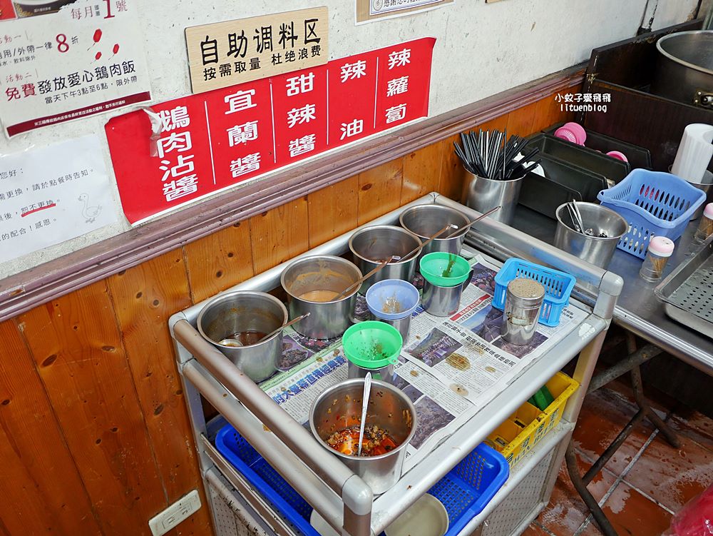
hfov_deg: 63.4
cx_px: 356
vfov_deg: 49.8
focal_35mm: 28
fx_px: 577
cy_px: 268
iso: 400
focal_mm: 14
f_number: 2.5
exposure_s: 1/60
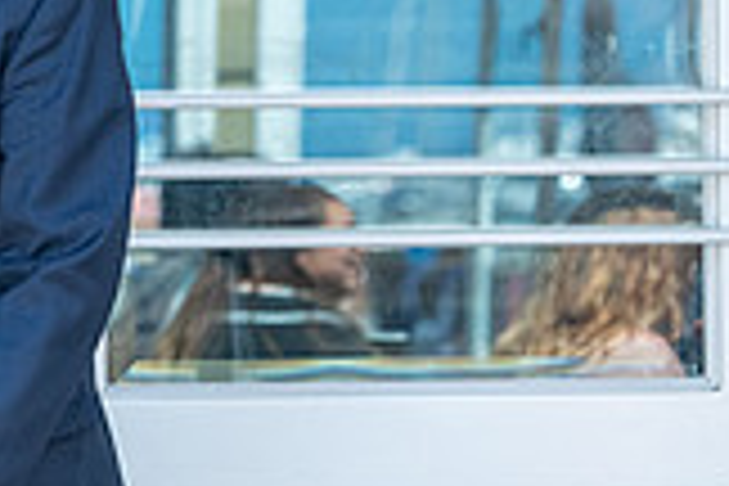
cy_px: 182
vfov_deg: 3.6
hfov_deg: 5.4
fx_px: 7634
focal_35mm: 377
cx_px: -176
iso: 640
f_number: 4.5
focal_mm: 105
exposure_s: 1/1000
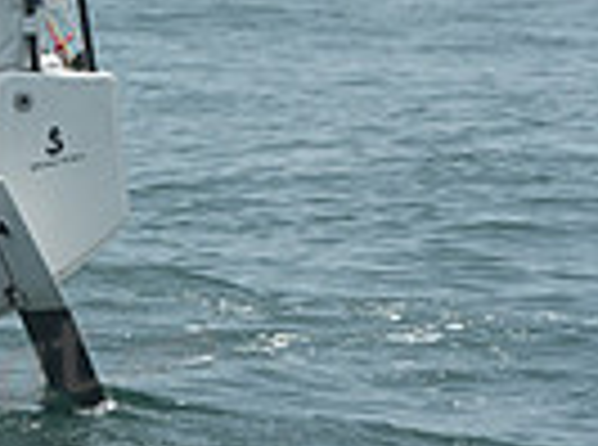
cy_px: -223
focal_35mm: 652
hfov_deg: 3.0
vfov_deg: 2.3
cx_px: -647
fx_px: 11233
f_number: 8
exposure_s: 1/1250
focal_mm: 155
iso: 320
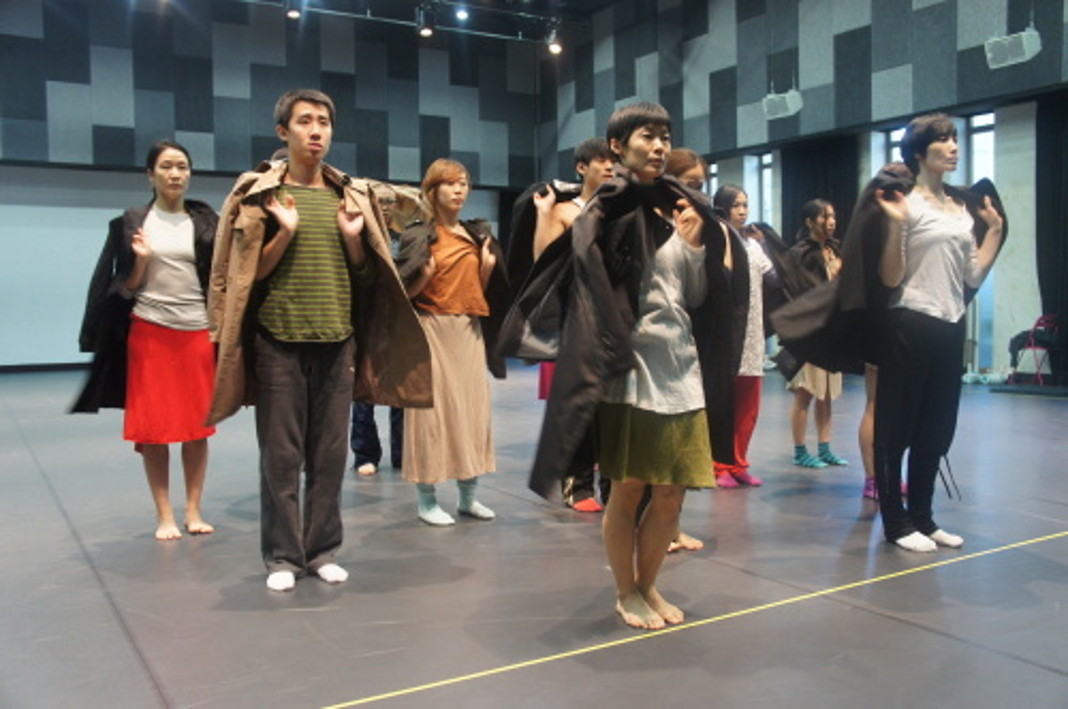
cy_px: 354
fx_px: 933
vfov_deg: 41.6
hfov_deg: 59.6
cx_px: 534
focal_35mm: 32
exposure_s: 1/40
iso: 800
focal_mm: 21
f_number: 4
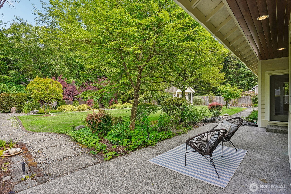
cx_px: 146
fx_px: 145
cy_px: 97
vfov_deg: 67.4
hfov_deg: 90.0
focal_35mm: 18
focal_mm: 18
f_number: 8
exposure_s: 1/125
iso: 320
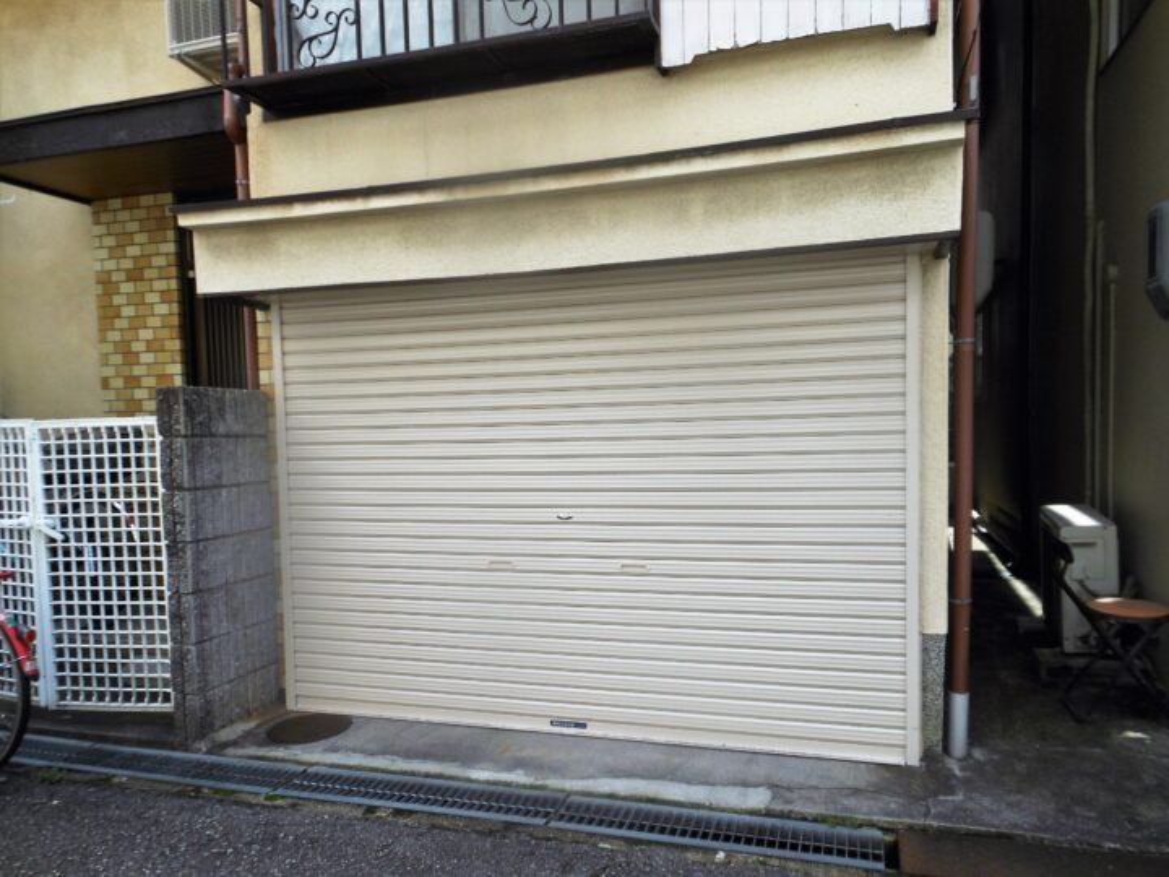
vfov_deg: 54.9
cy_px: 438
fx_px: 844
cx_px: 584
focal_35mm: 25
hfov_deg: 69.4
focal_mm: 4.5
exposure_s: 1/500
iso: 80
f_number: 3.2
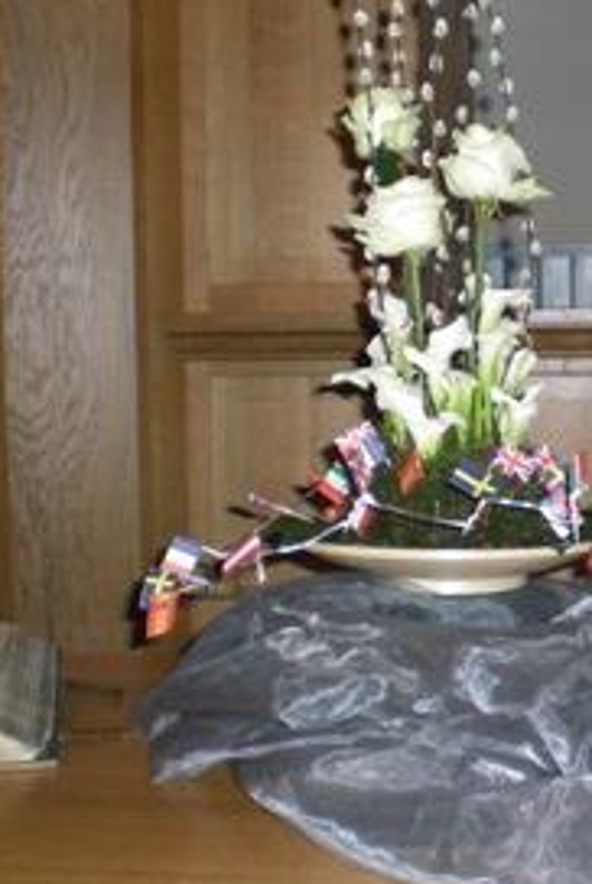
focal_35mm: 65
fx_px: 1599
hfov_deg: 20.4
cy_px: 377
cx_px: 566
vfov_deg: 30.9
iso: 200
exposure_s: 1/60
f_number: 3.1
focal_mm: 6.3
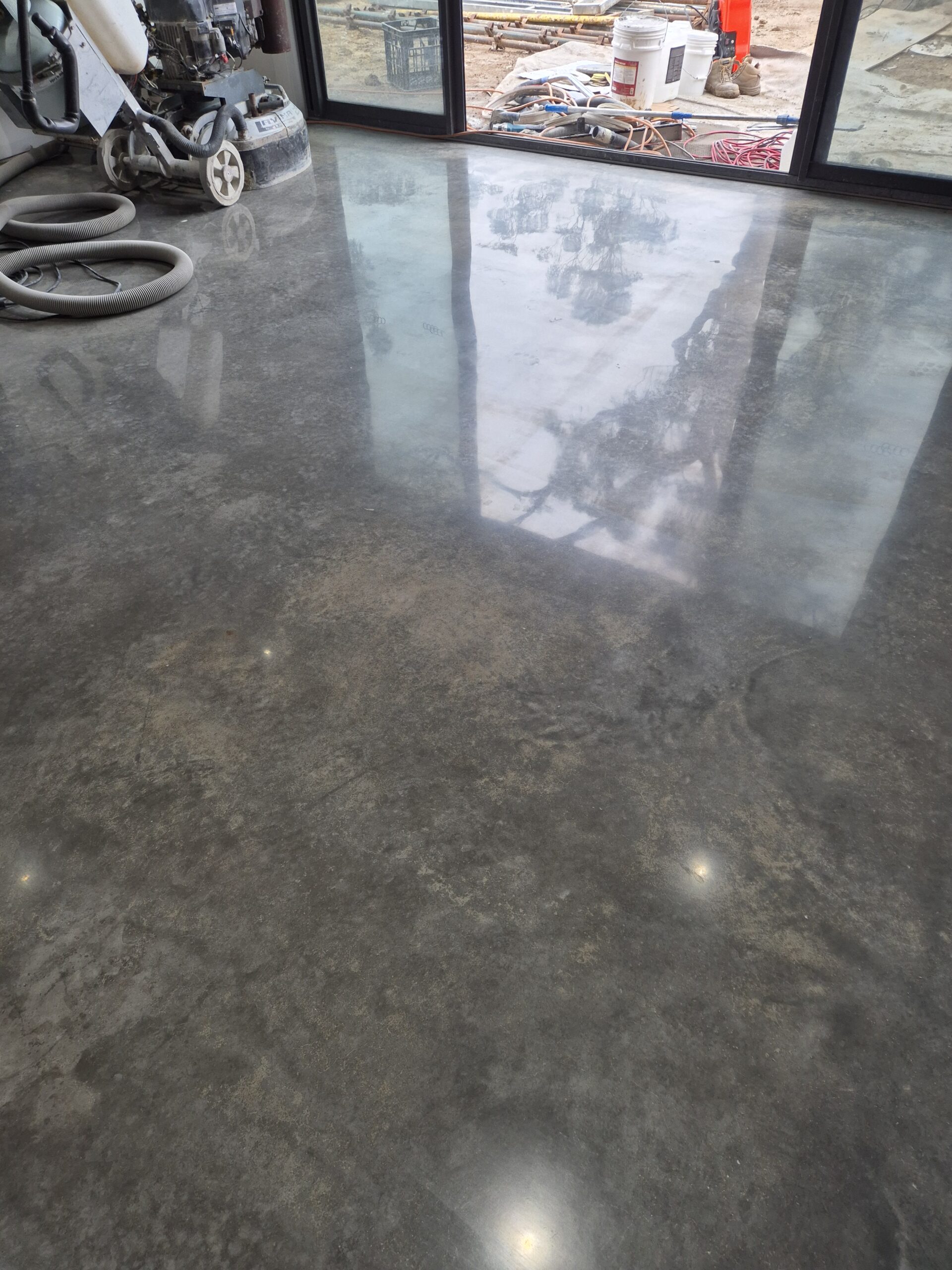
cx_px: 476
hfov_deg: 58.9
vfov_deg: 73.9
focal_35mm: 23
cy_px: 635
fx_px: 843
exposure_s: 1/180
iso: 100
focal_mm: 5.4
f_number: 1.8
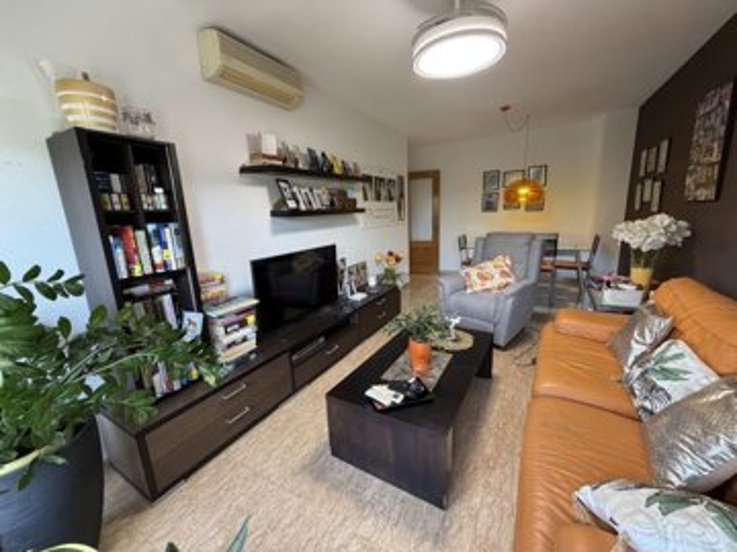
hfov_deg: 102.1
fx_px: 298
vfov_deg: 85.7
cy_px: 276
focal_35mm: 14
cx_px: 368
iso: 320
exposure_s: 1/100
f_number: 2.2
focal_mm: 2.22
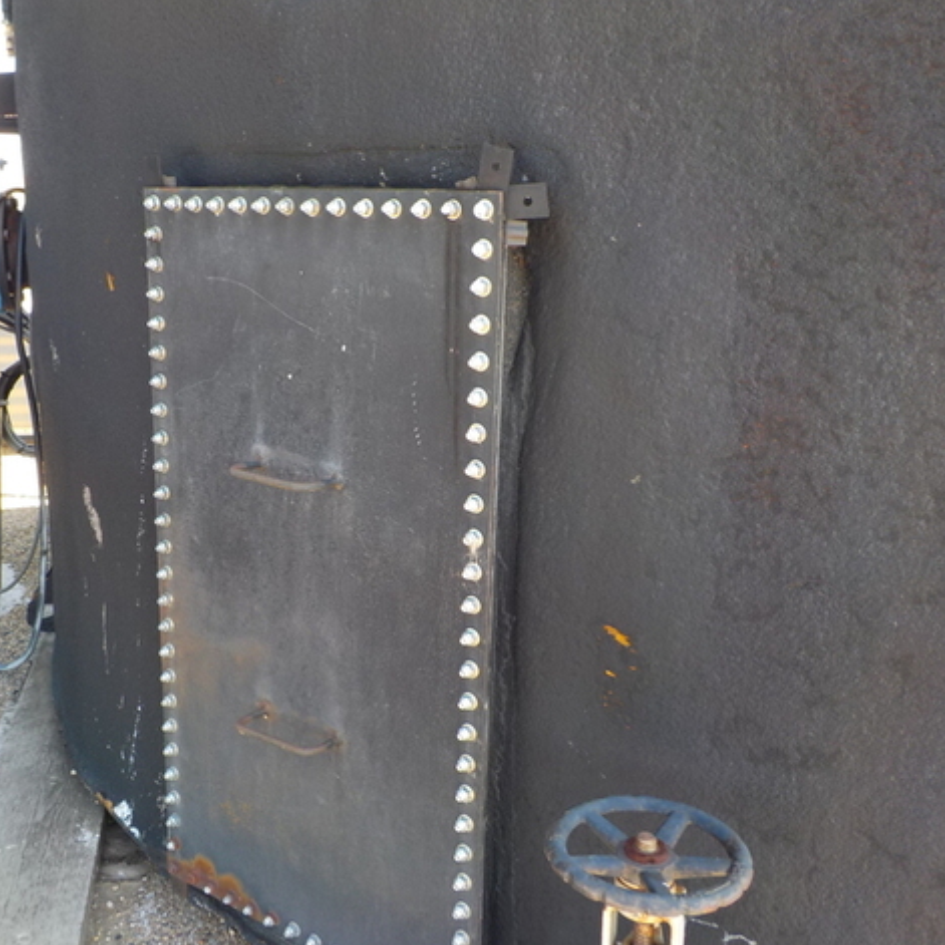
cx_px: 307
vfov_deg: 46.0
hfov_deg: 45.3
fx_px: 1112
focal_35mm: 36
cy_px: 480
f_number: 3.3
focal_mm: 4.1
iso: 125
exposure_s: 1/80
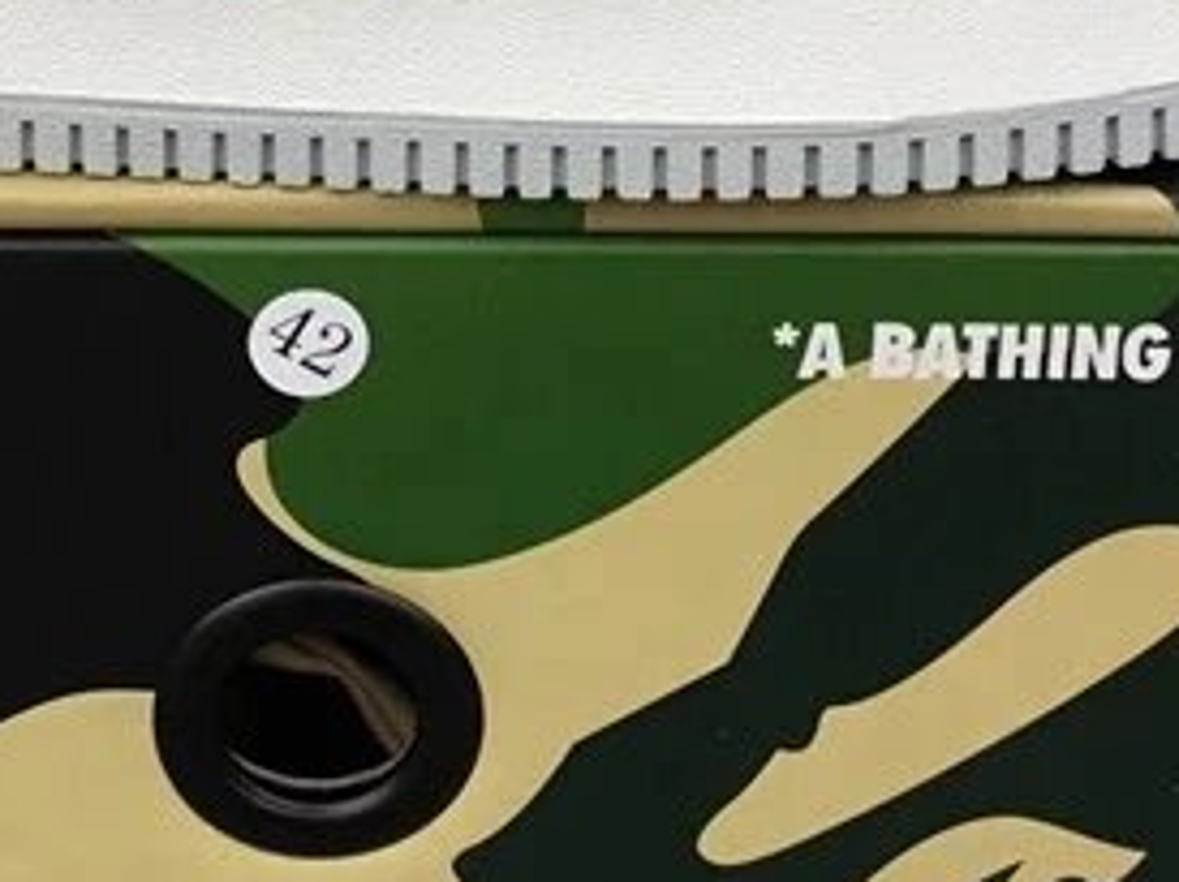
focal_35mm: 102
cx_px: 267
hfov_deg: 19.1
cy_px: -58
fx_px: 3471
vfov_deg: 14.2
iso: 25
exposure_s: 1/100
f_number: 2.4
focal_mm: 3.3
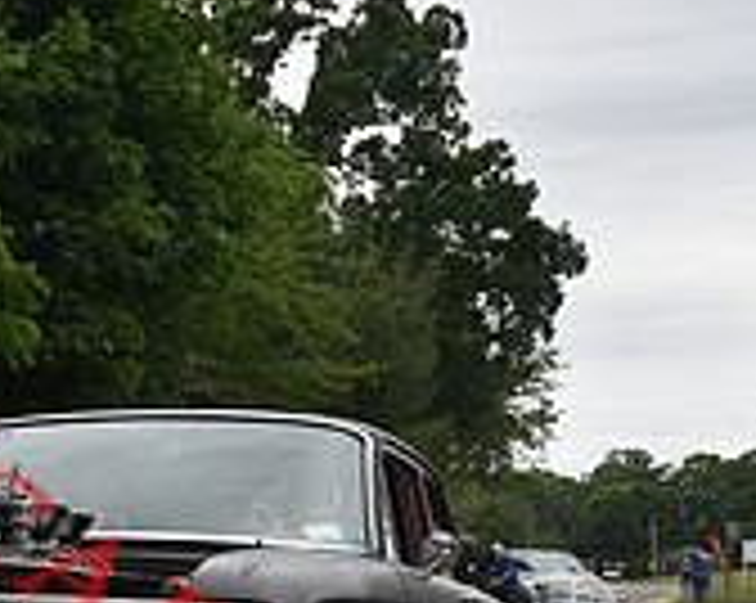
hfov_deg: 17.9
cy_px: 655
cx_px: 225
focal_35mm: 107
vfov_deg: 14.1
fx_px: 2391
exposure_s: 1/125
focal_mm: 22
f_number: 5.6
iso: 180
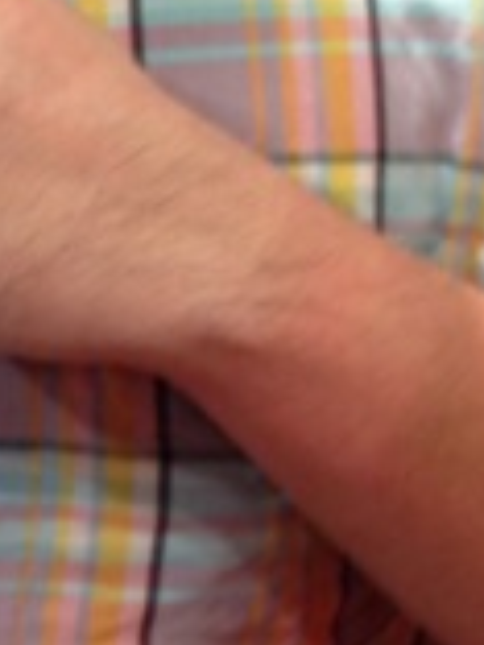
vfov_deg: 9.2
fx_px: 4027
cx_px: -422
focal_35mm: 216
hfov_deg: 6.7
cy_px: 339
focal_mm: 4.12
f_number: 2.4
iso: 50
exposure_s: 1/24
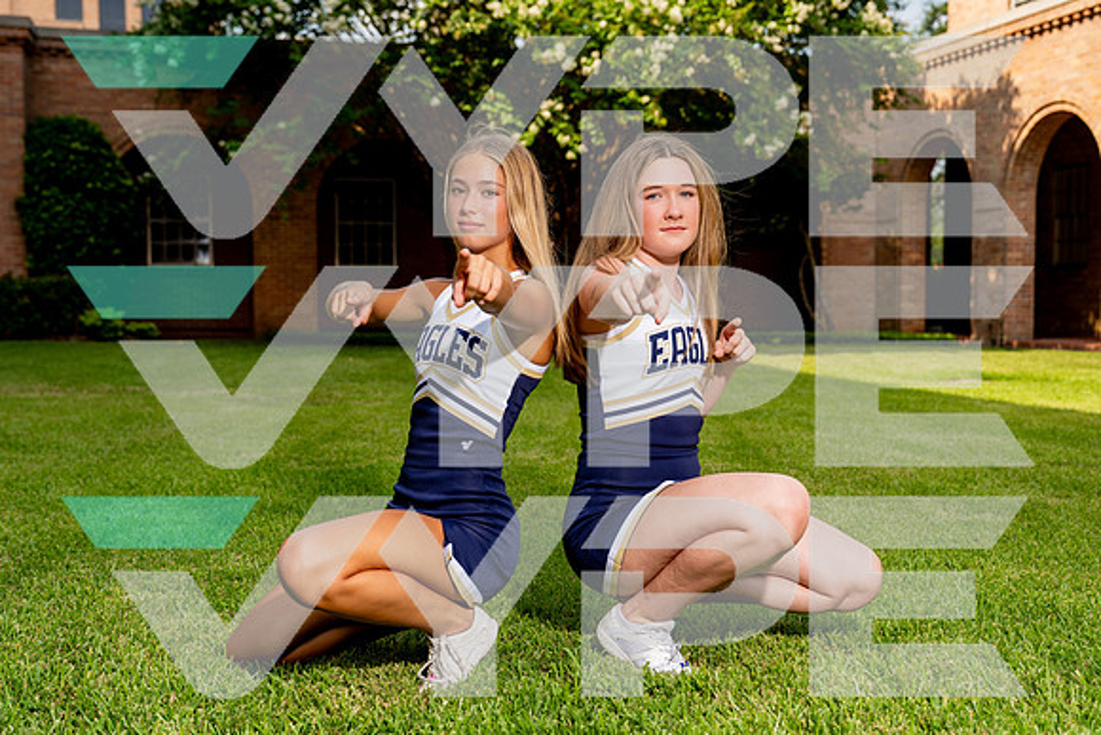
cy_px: 354
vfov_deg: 28.5
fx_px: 1448
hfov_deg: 41.6
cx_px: 541
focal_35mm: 47
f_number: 4
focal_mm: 44
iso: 100
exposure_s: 1/500
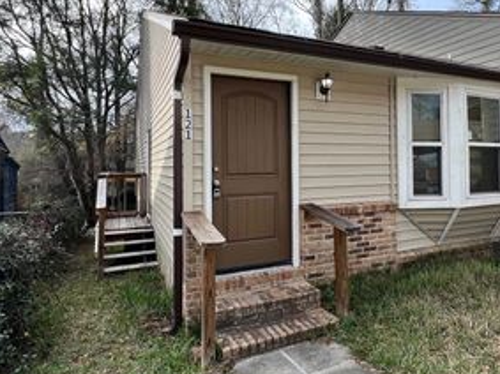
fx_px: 332
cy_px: 160
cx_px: 295
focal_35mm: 23
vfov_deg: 58.6
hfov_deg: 73.3
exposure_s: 1/471
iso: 32
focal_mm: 1.57
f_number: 1.8
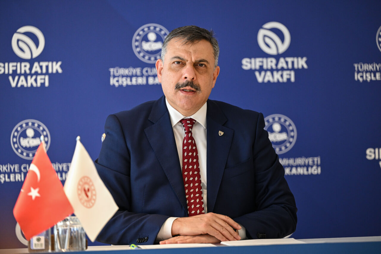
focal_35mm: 155
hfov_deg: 13.3
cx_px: 190
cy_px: 127
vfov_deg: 8.9
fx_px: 1640
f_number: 2.8
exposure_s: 1/800
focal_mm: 155
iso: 1600
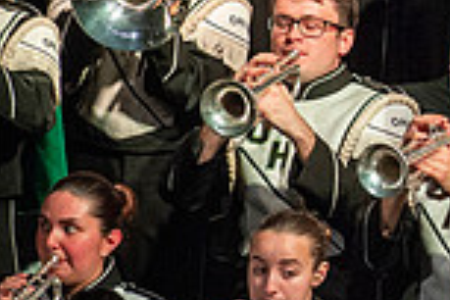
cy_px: -79
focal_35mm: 1139
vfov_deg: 1.2
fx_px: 14236
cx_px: 753
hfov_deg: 1.8
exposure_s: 1/400
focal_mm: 300
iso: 5000
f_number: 5.6
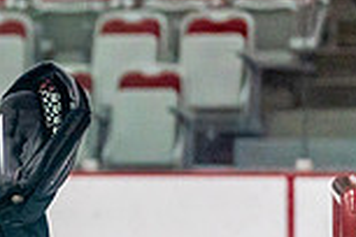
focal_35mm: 555
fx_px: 5488
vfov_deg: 2.5
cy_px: 409
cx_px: -148
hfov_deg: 3.7
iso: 3200
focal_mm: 126
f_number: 2.8
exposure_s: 1/1250
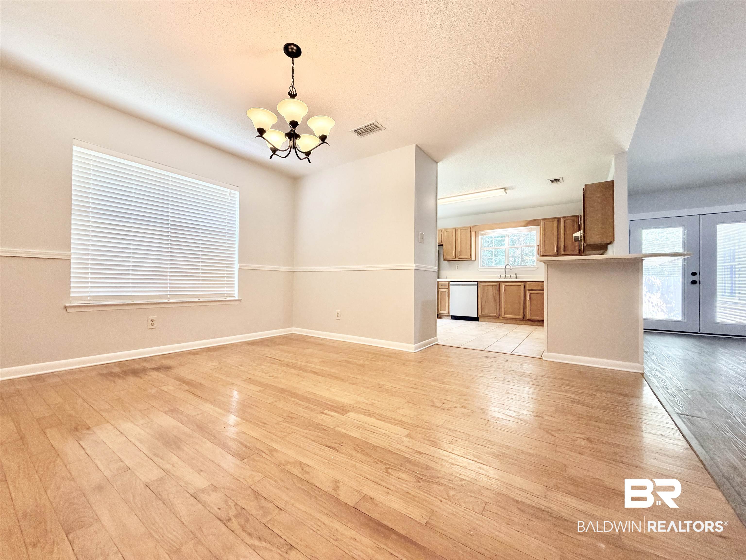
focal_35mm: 14
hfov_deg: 102.1
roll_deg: -0.8
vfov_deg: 85.7
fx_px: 302
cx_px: 373
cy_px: 280
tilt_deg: +0.6
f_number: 2.2
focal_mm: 2.22
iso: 250
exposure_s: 1/120
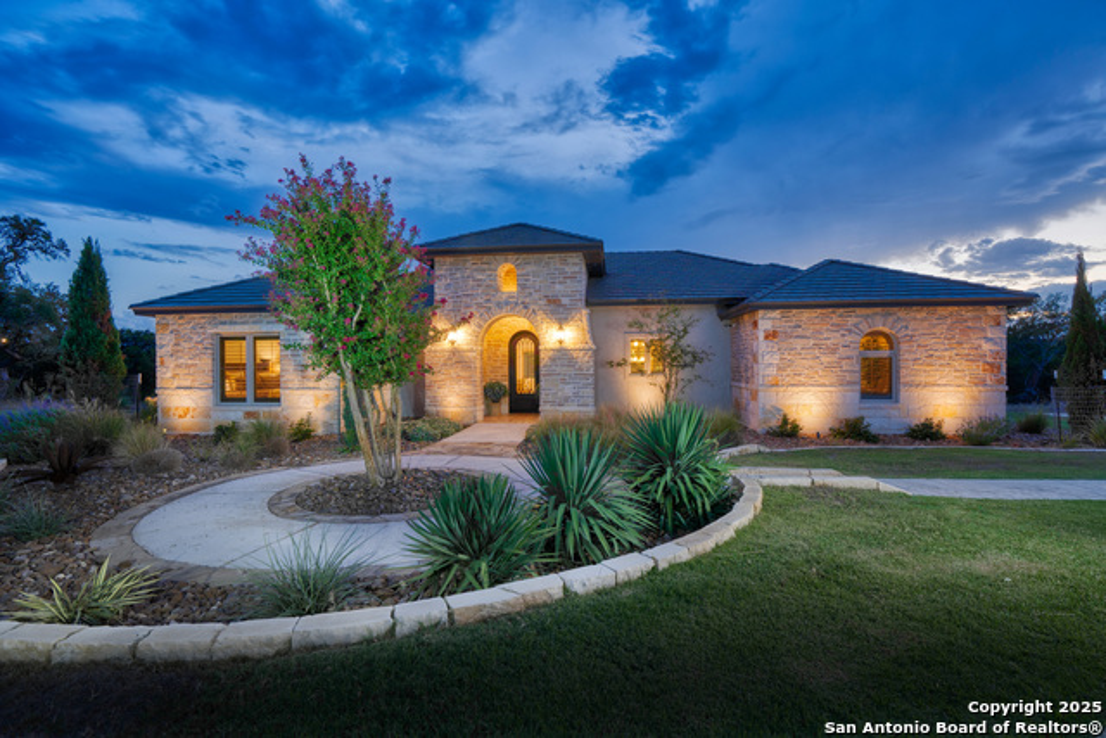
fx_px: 492
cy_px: 369
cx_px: 553
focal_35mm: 16
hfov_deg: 96.7
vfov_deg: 73.8
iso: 125
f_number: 7.1
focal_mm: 16
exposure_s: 8
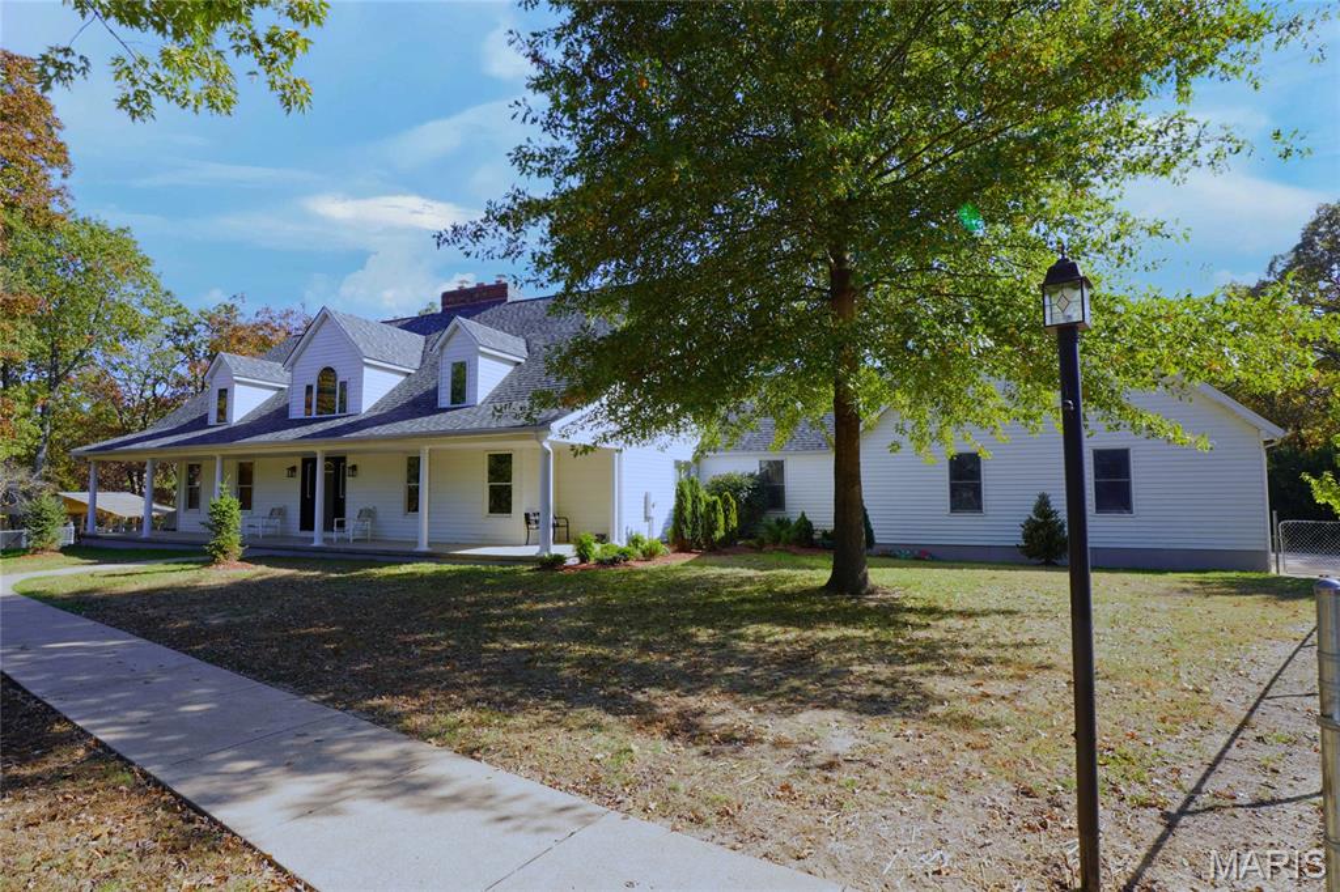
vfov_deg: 72.0
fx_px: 614
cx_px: 670
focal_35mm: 16
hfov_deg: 95.0
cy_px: 446
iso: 100
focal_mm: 11
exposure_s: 1/125
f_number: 8
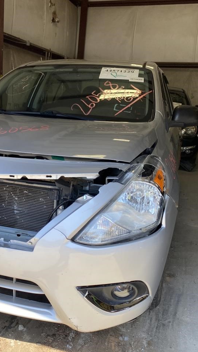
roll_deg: -4.9
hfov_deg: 30.6
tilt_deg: -10.7
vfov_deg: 52.8
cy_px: 175
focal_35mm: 38
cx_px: 46
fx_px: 354
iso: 32
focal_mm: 4.25
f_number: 1.8
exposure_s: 1/432
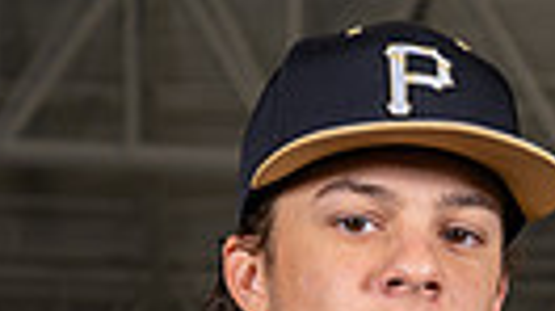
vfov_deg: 4.9
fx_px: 3456
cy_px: 908
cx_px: 294
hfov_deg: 9.2
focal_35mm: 235
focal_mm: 66
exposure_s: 1/200
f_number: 5.6
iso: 200
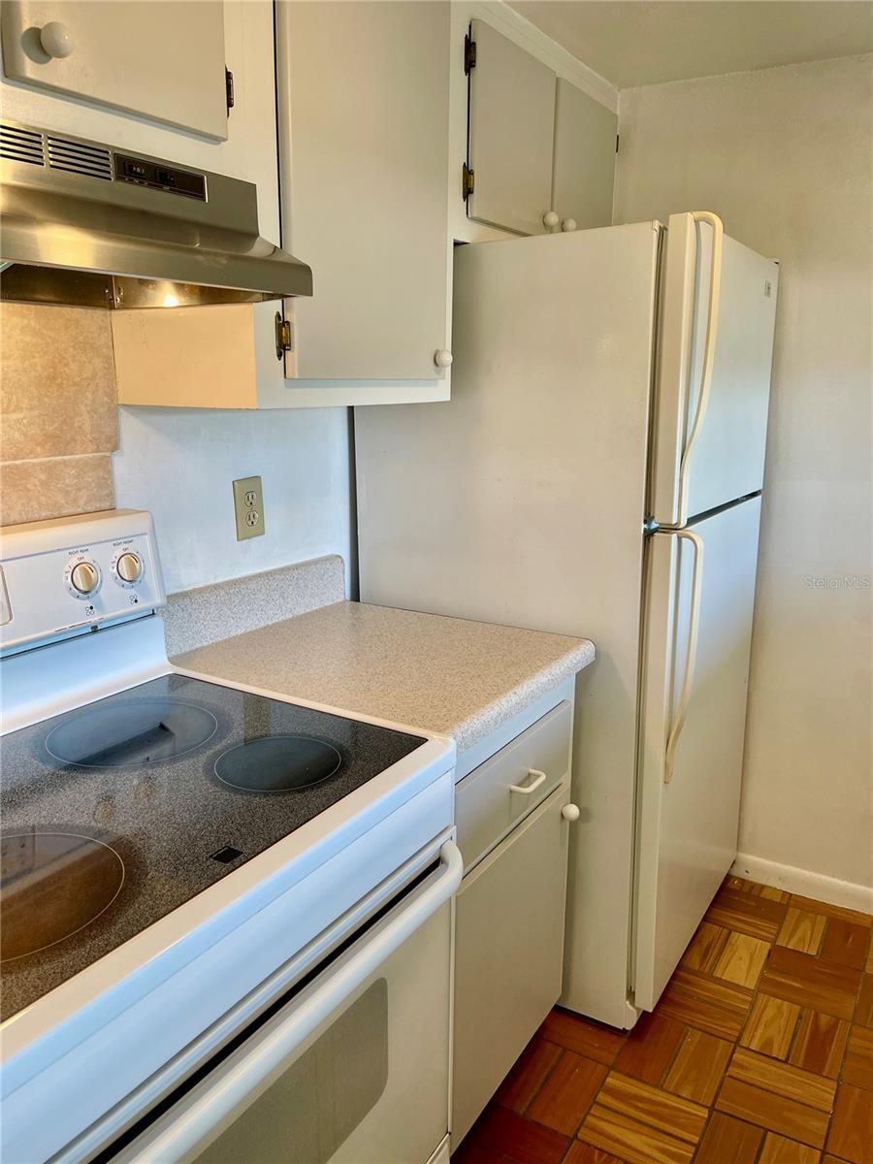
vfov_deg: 69.4
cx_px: 436
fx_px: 841
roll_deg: -0.2
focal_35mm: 25
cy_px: 582
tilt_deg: -13.6
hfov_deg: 54.9
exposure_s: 1/120
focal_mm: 5.1
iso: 80
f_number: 1.6
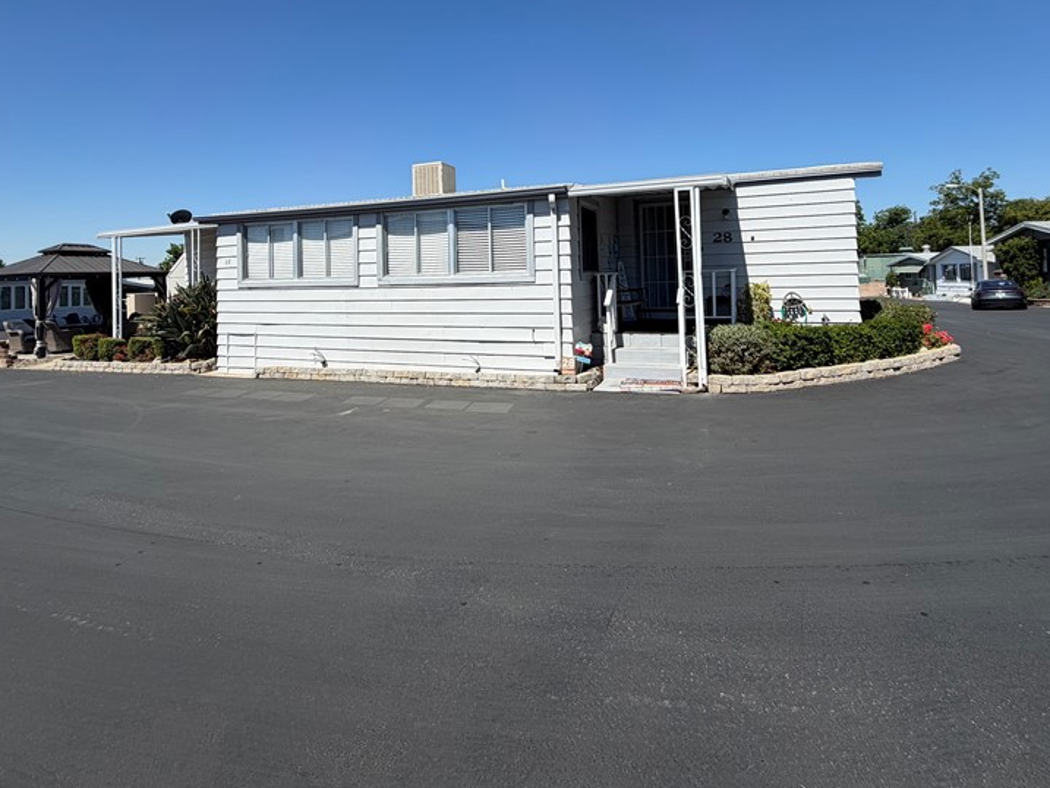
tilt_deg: +2.0
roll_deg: +1.5
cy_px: 261
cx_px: 479
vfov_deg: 64.2
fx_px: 607
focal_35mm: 20
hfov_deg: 81.5
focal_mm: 2.22
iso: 20
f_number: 2.2
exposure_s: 1/955
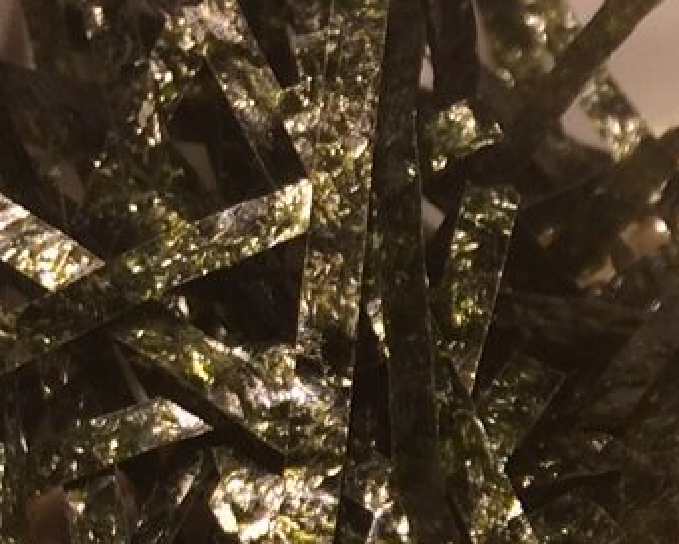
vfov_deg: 11.0
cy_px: 846
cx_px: 1074
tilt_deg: -45.3
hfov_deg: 13.3
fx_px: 2714
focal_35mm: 135
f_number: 2.2
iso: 32
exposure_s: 1/110
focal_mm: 4.15
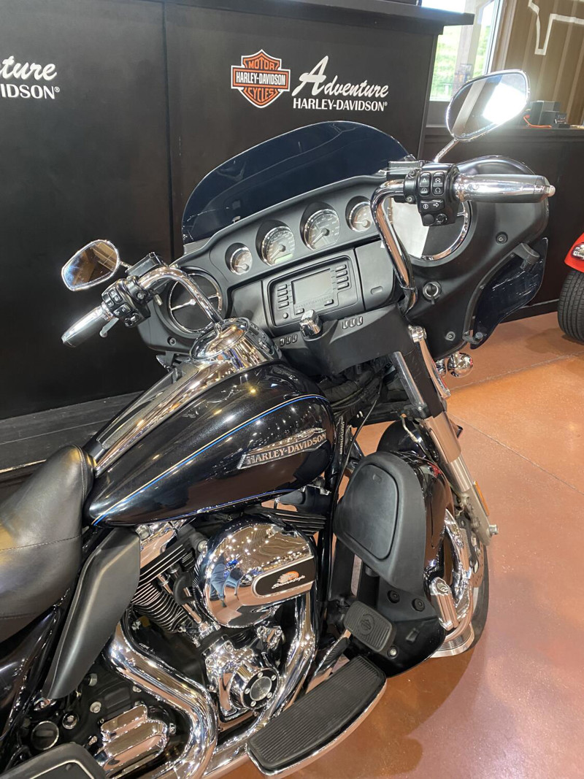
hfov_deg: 53.1
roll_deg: -3.6
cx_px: 292
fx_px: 585
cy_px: 390
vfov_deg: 67.3
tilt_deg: -27.8
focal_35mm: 26
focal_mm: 4.25
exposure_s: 1/60
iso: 320
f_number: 1.8
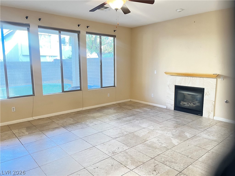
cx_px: 118
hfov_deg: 67.3
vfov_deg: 53.1
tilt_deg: -8.6
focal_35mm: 26
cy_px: 88
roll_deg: +0.2
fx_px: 177
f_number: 1.6
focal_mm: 5.1
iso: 160
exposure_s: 1/60
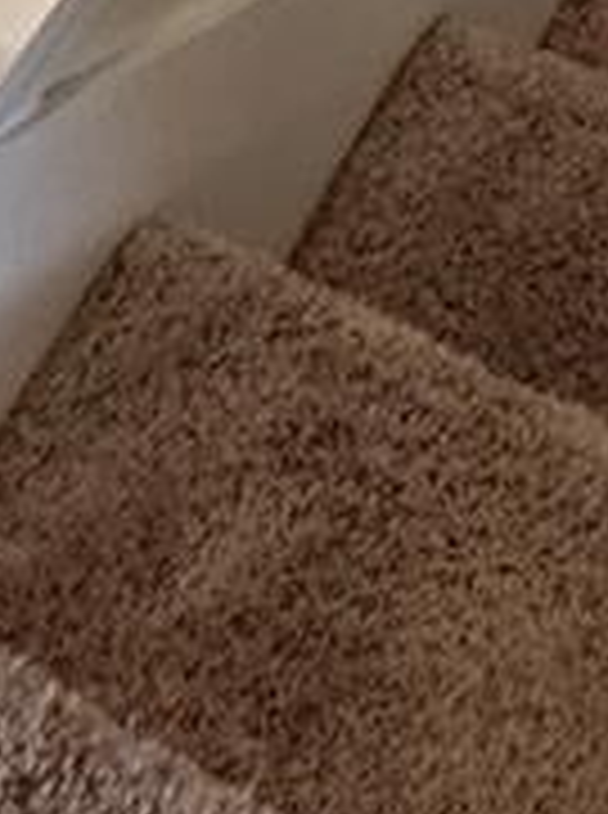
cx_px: 991
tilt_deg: -14.6
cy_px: -1785
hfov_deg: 14.5
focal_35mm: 93
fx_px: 2186
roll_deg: +1.6
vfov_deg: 10.7
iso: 200
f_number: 2.2
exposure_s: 1/60
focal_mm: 2.22
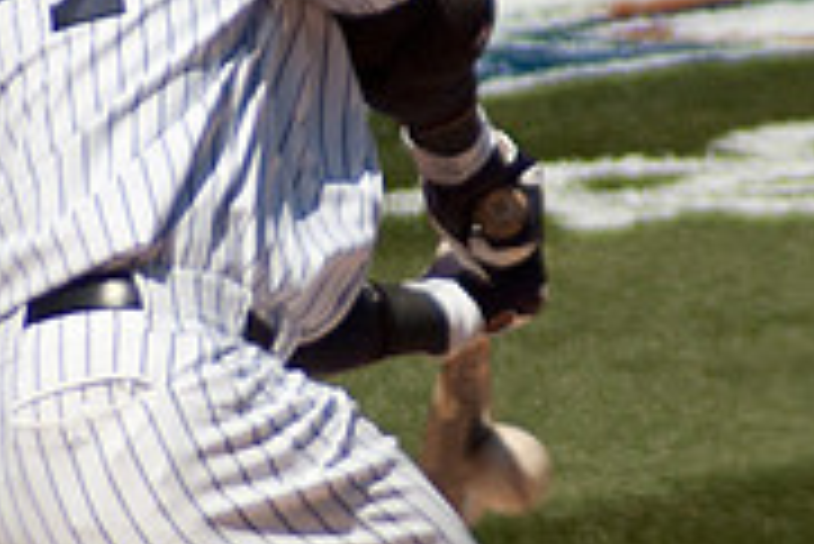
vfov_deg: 0.8
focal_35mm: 1672
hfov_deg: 1.2
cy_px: 274
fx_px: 37835
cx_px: 394
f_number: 6.3
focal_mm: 300
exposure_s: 1/2500
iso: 320
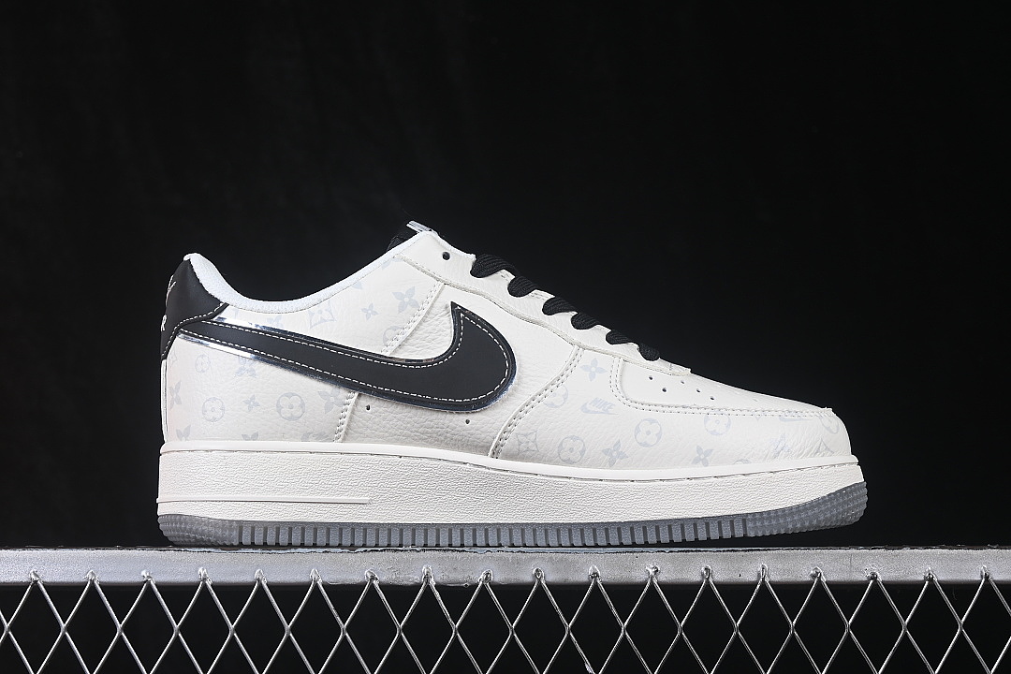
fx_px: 2106
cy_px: 337
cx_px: 506
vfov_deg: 18.2
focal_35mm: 75
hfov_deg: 27.0
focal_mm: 50
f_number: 8
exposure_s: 1/80
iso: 160
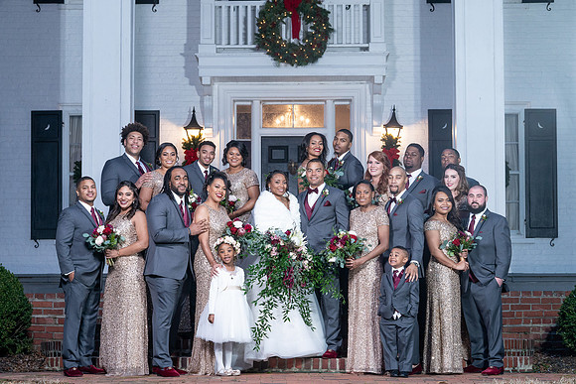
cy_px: 207
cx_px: 273
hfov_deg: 18.6
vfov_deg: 12.5
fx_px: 1757
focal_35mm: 110
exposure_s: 1/100
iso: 2000
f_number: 6.3
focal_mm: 102
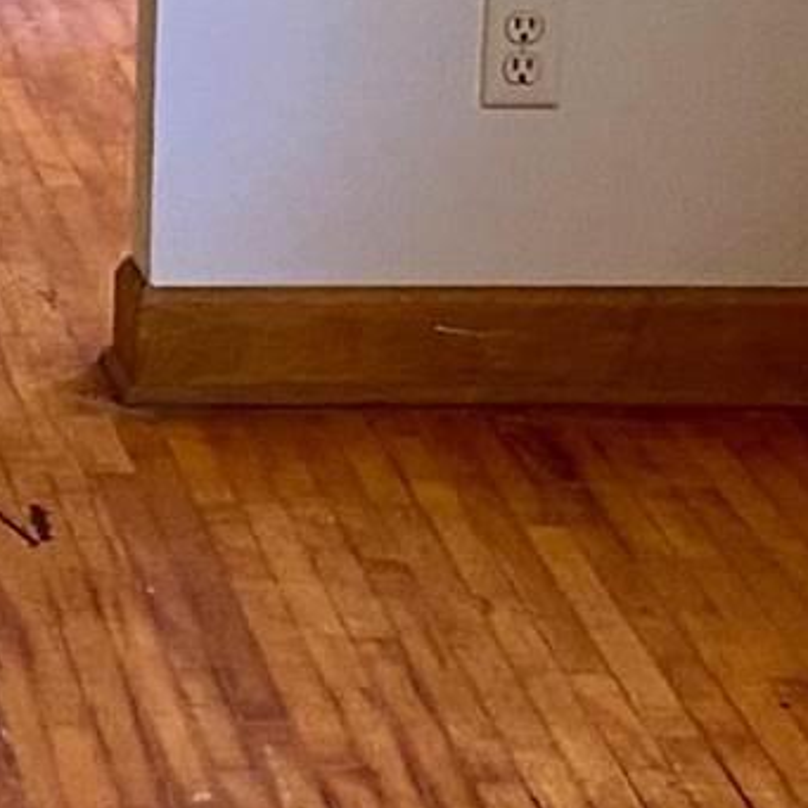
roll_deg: -0.6
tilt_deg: -14.0
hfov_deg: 8.1
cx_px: -737
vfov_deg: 8.4
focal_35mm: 207
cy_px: 174
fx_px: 5467
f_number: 1.8
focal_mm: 4.25
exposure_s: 1/60
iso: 160
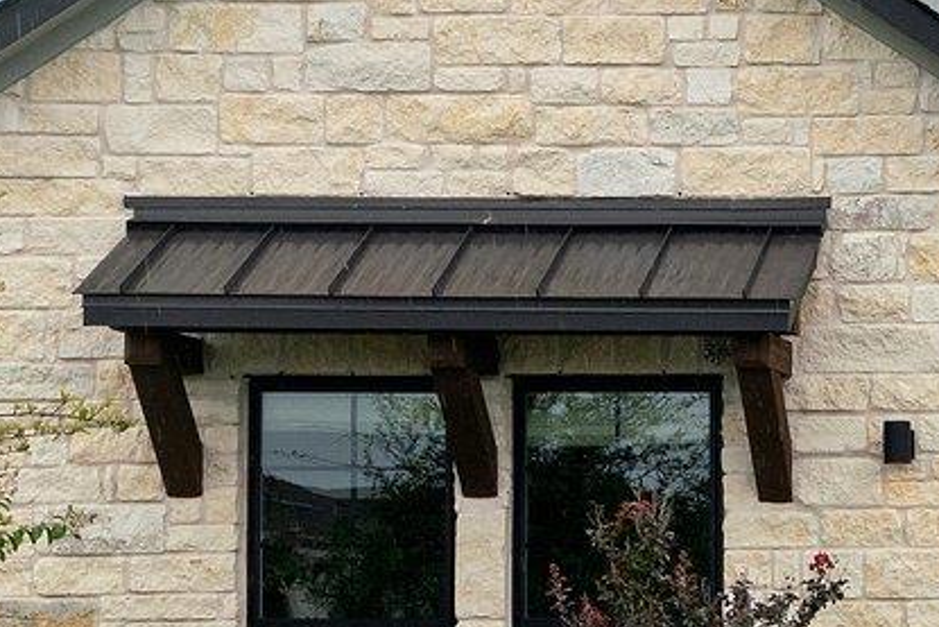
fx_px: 3992
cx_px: 1579
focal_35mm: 153
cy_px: 636
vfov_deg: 8.9
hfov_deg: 12.5
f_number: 8
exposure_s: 1/320
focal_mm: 31
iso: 500
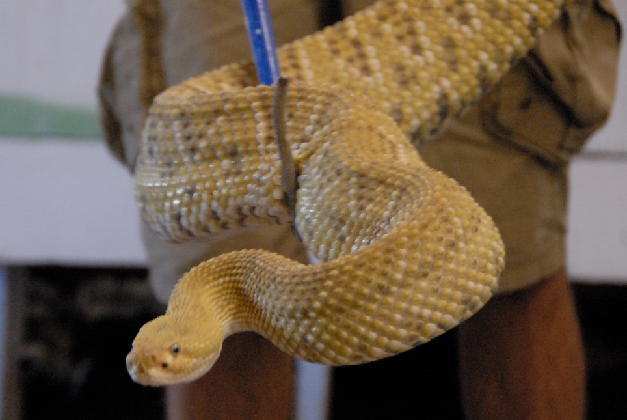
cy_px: 241
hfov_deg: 10.8
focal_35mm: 191
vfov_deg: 7.2
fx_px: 3324
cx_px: 232
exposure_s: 1/60
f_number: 5.3
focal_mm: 95
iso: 1600
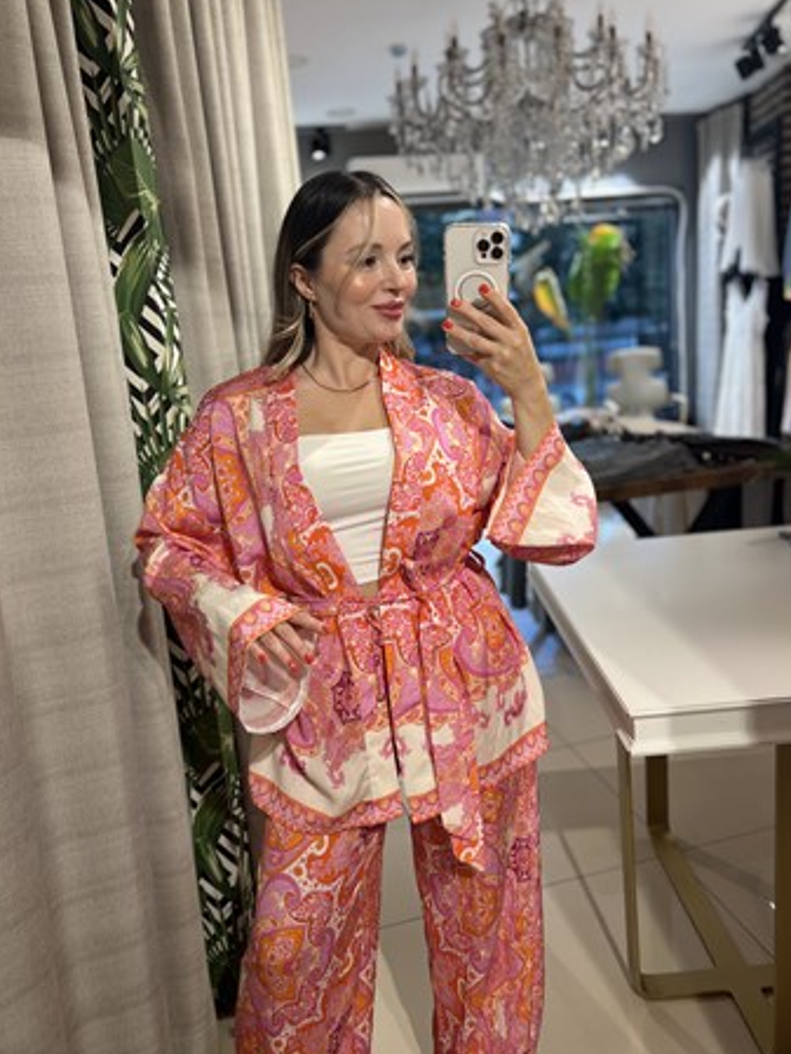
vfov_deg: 65.3
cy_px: 519
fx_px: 822
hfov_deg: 51.4
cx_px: 399
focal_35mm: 27
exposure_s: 1/100
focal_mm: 5.7
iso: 40
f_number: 1.5
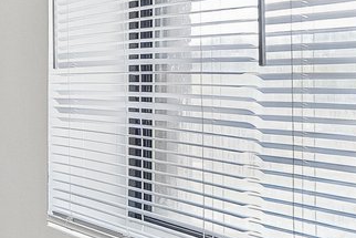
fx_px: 880
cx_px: -708
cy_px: 70
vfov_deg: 15.3
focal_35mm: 89
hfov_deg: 11.6
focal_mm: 14
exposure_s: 1/20
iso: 500
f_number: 6.3
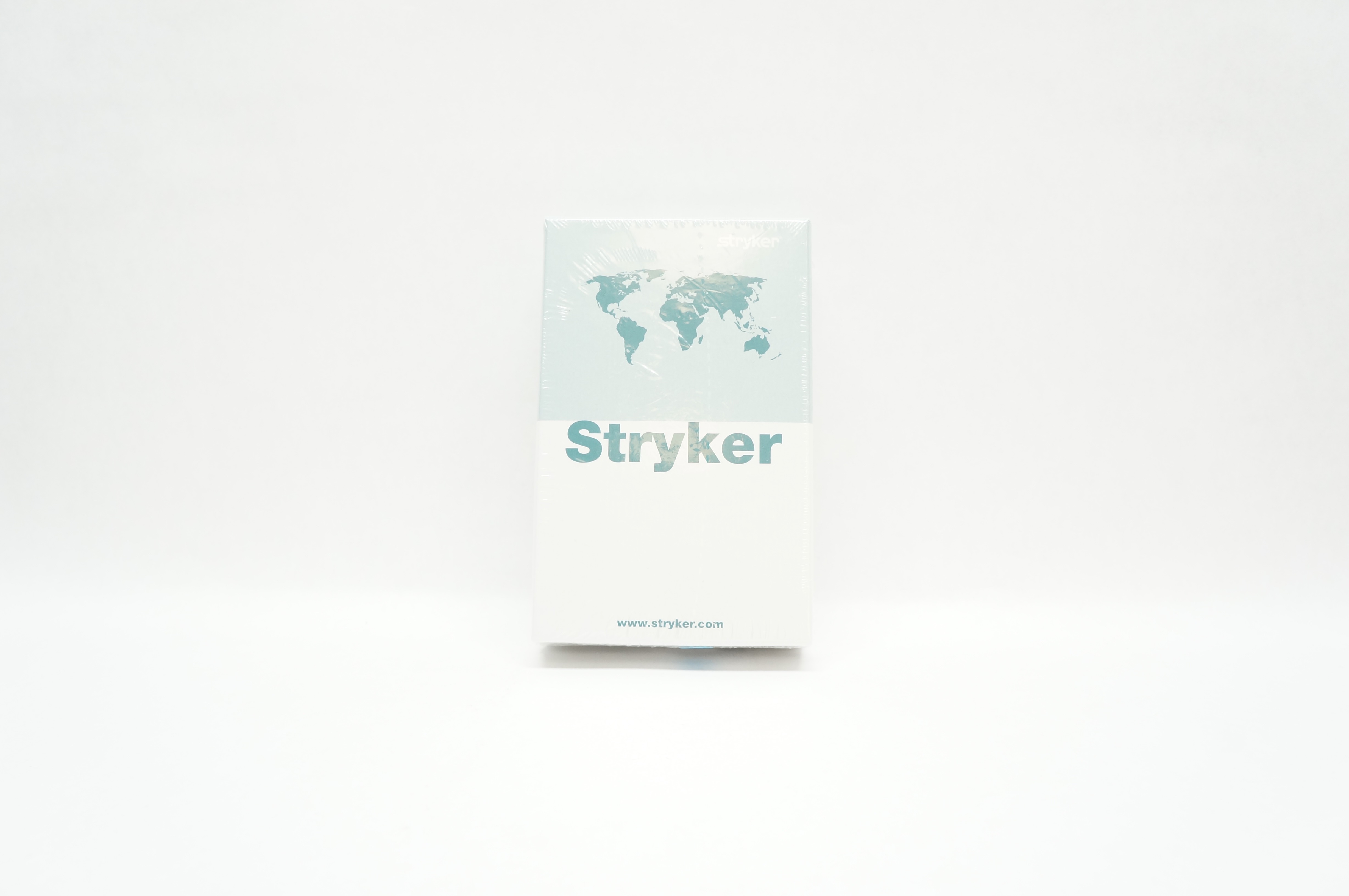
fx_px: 1011
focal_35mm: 27
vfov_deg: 47.8
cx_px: 674
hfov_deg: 67.4
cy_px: 448
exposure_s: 1/60
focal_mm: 18
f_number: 6.3
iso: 800
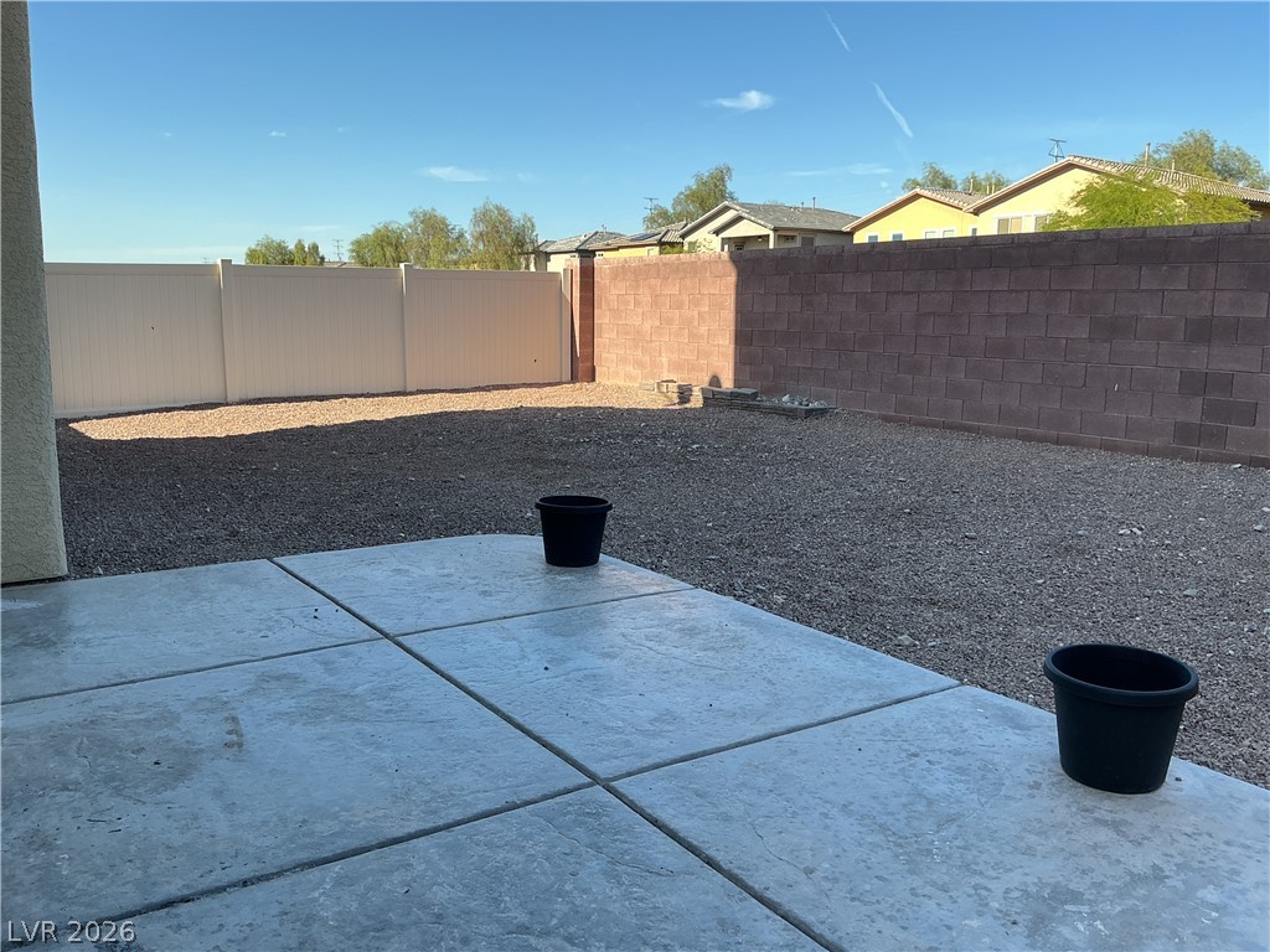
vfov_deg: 48.2
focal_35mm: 29
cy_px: 476
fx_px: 1064
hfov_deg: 61.7
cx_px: 635
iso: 25
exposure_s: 1/300
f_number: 1.8
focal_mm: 3
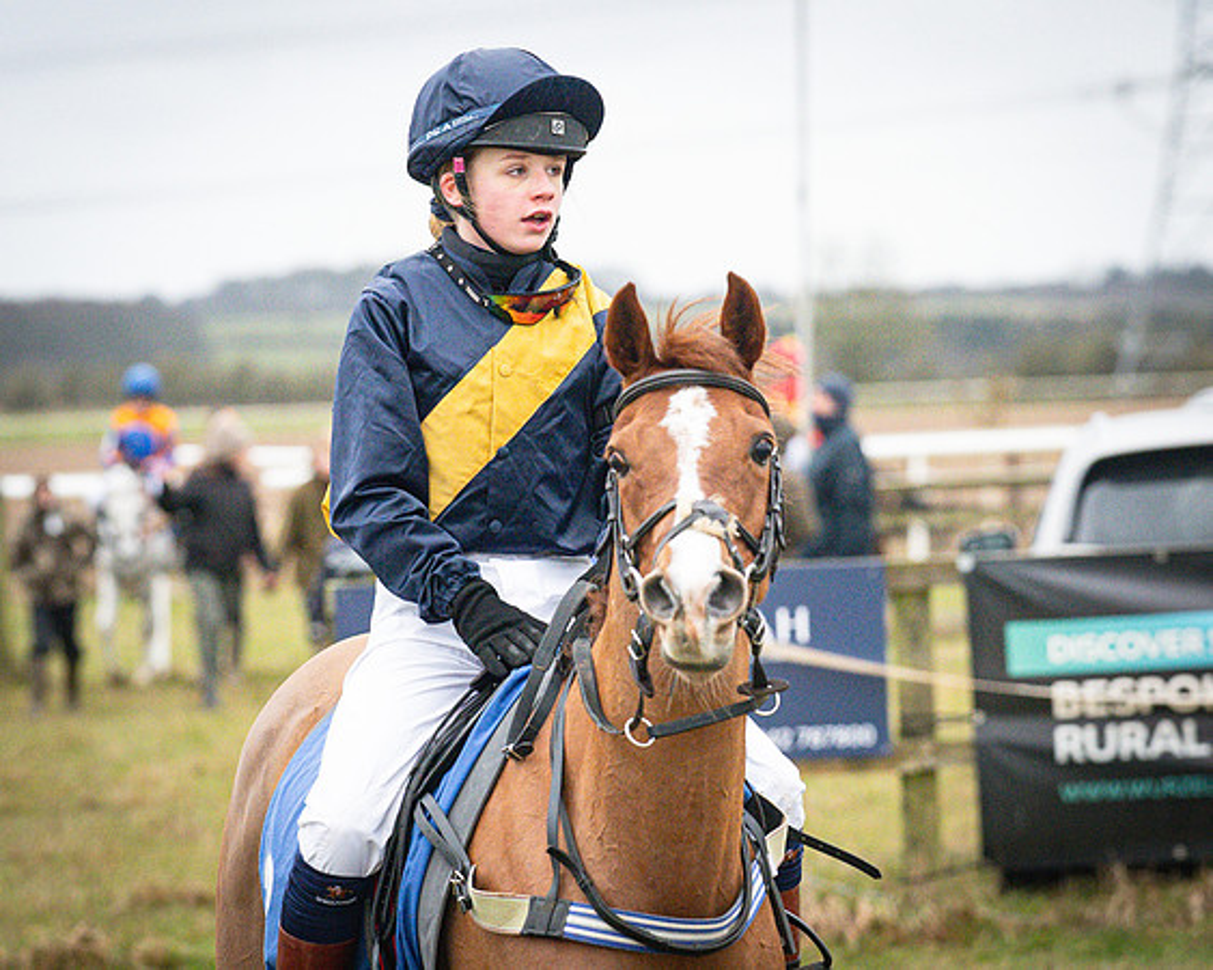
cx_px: 644
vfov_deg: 6.3
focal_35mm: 247
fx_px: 8854
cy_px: 472
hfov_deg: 7.8
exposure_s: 1/1250
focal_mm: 135
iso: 4500
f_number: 4
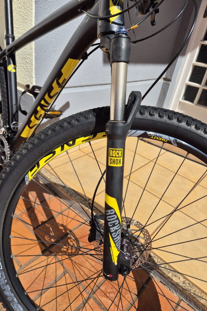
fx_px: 207
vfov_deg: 73.7
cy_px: 156
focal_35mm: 24
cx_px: 96
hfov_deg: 53.1
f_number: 1.8
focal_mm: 5.4
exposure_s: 1/2648
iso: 25
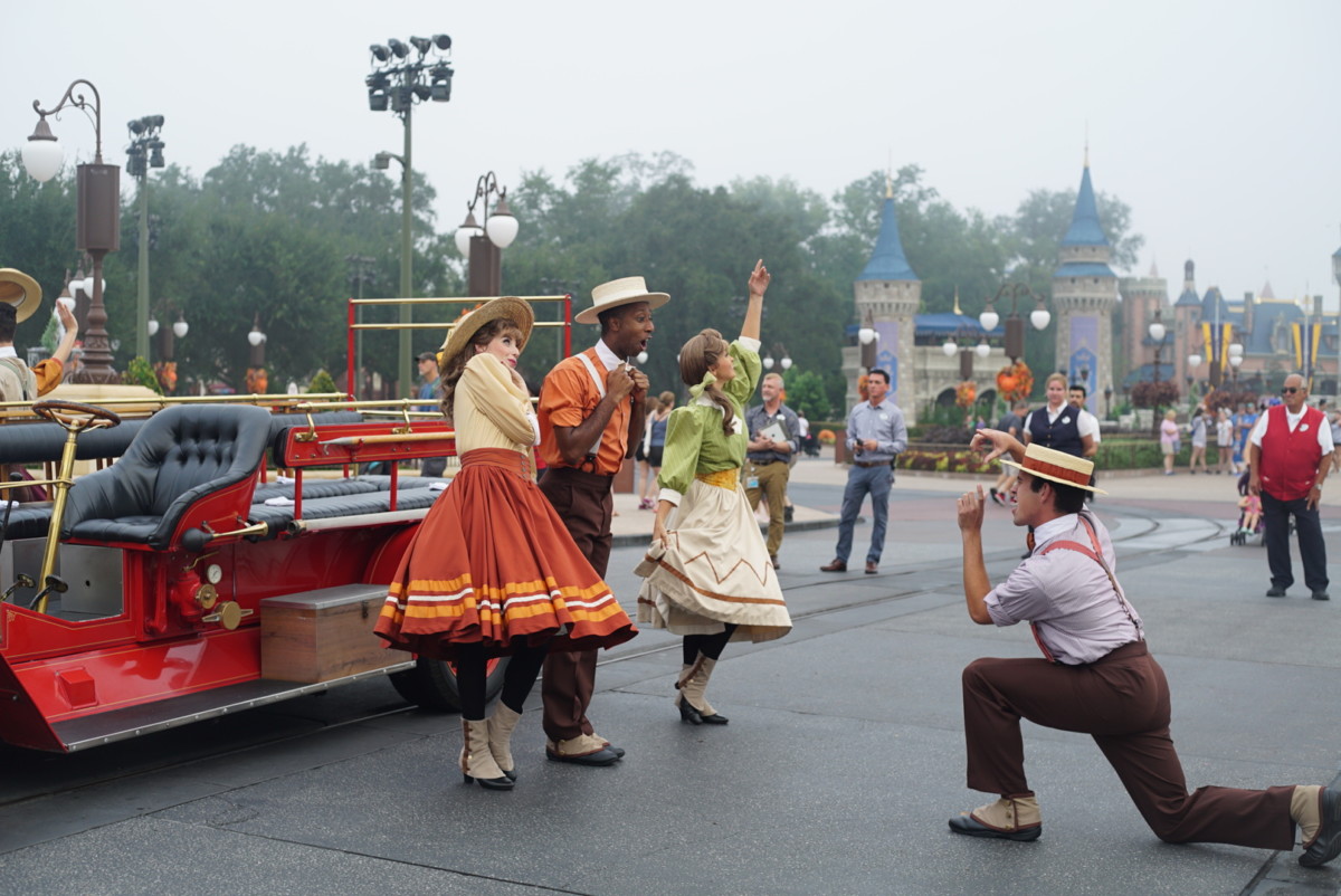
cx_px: 670
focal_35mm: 50
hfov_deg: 39.6
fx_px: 1864
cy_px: 448
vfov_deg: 27.0
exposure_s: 1/160
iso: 160
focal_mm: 50
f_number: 4
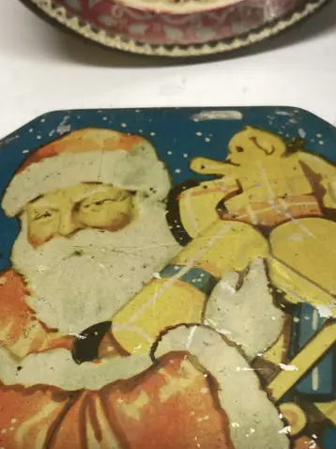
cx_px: 180
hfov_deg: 24.4
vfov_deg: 31.4
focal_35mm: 60
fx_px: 777
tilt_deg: -57.2
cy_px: 355
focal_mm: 3.99
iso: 80
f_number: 1.8
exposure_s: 1/50
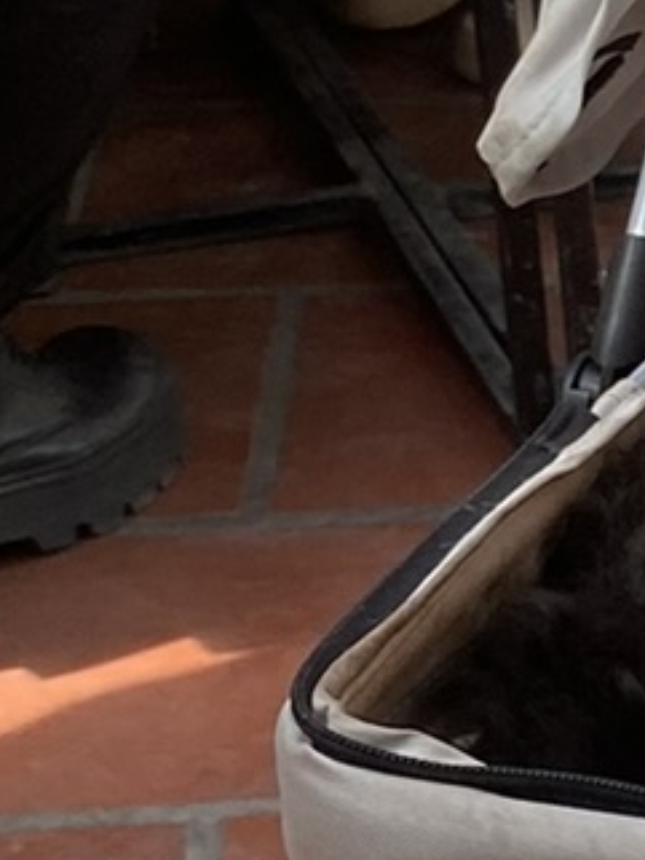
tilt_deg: -25.2
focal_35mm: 166
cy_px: 354
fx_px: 4121
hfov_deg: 8.1
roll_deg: -2.7
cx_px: 1689
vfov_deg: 11.9
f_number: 1.8
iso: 64
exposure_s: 1/121
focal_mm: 4.25
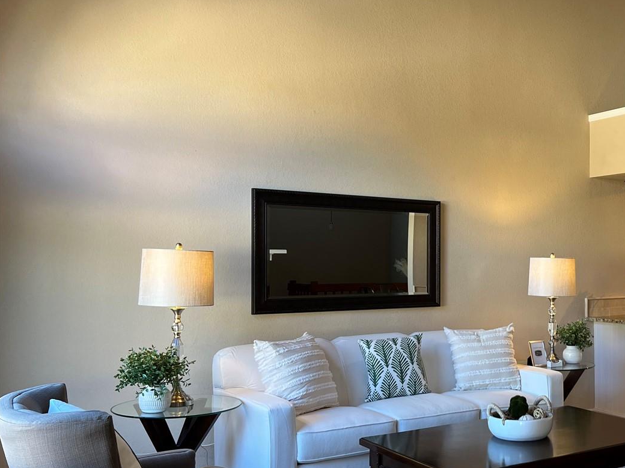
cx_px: 479
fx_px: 722
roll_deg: +0.1
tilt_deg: -0.4
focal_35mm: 40
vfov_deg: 35.9
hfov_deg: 45.0
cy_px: 268
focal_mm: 5.7
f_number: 1.5
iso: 100
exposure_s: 1/120
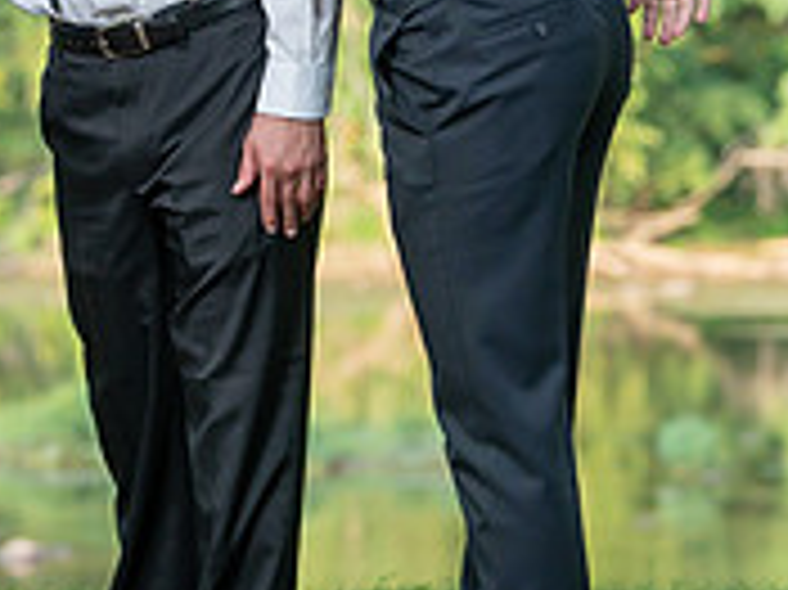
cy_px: -77
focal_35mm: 327
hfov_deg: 6.0
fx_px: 7439
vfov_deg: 4.5
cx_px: -272
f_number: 4
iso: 200
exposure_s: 1/200
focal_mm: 97
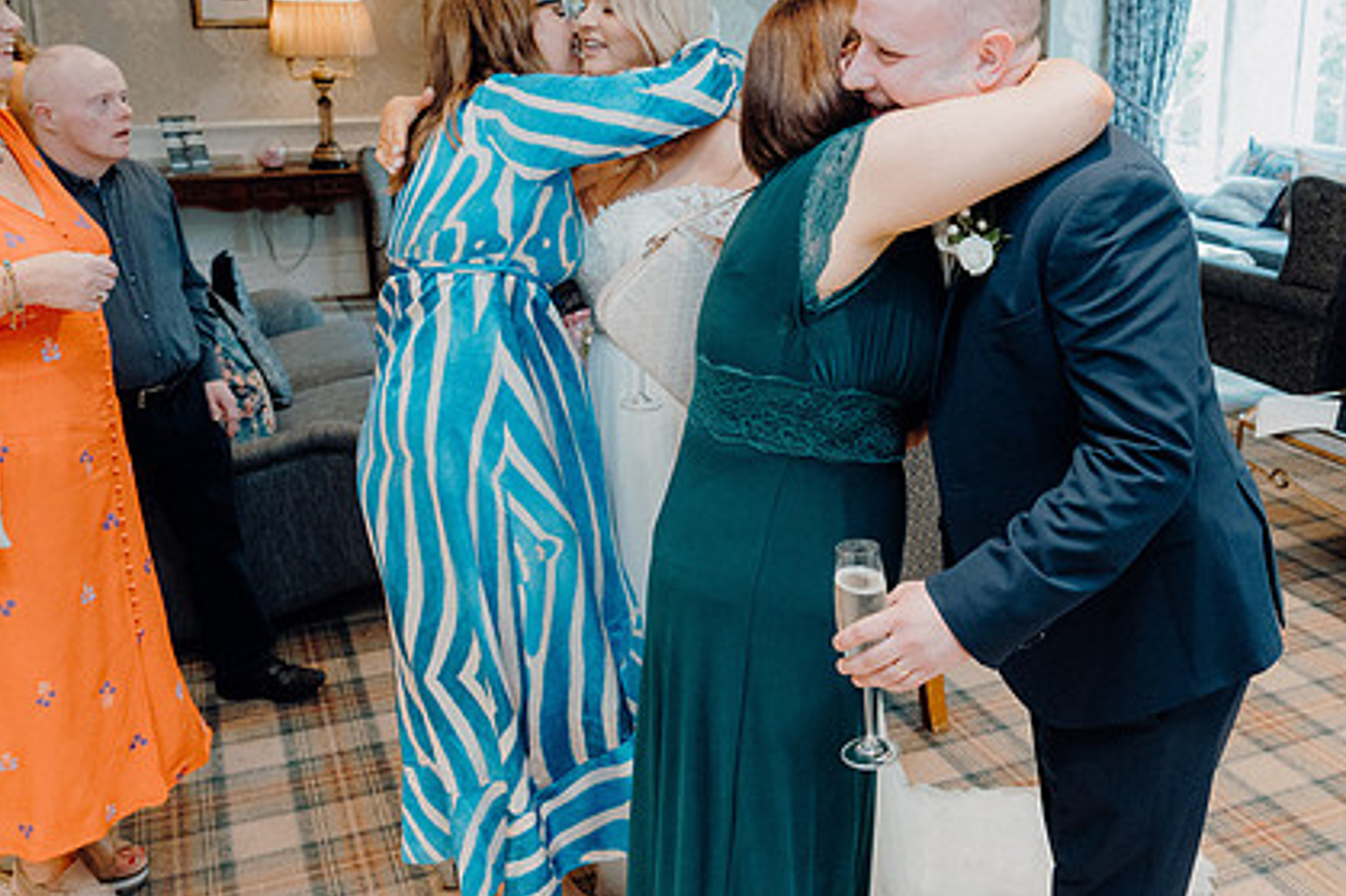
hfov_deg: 52.9
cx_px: 781
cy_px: 339
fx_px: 1345
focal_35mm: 36
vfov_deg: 36.6
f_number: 3.5
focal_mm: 26
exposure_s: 1/160
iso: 2500
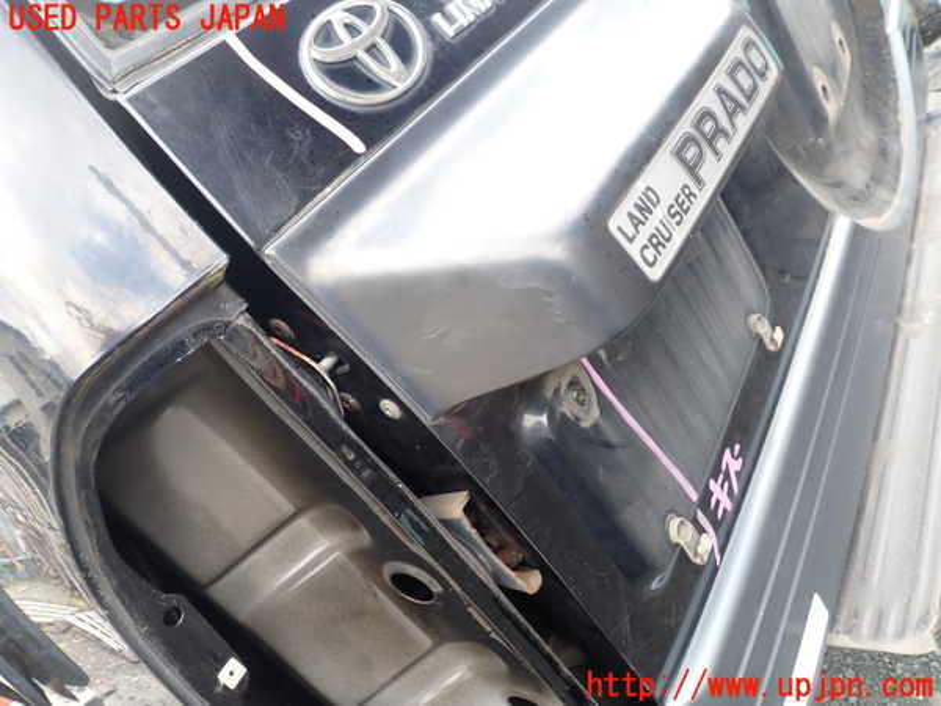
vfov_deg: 54.9
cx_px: 470
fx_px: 680
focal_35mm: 25
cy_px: 353
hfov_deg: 69.4
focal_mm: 4.5
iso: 100
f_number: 2.8
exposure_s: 1/80
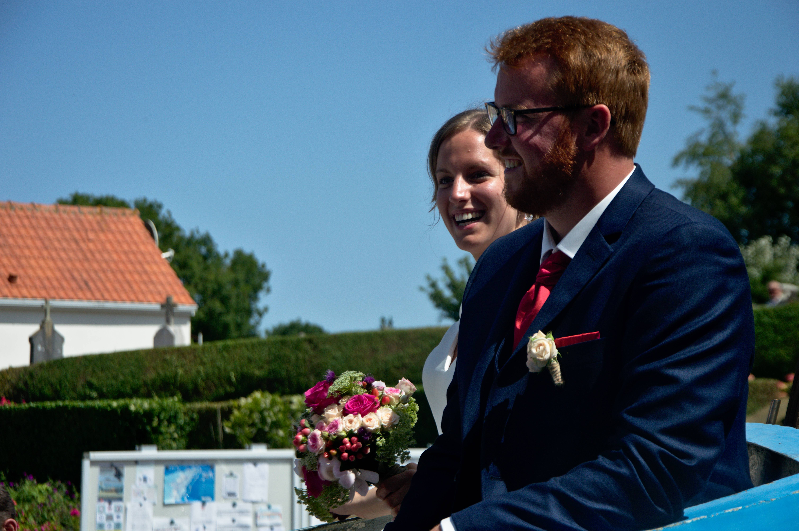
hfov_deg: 18.2
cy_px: 266
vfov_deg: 12.2
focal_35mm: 112
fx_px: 2495
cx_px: 400
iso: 200
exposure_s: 1/1000
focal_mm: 75
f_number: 5.6
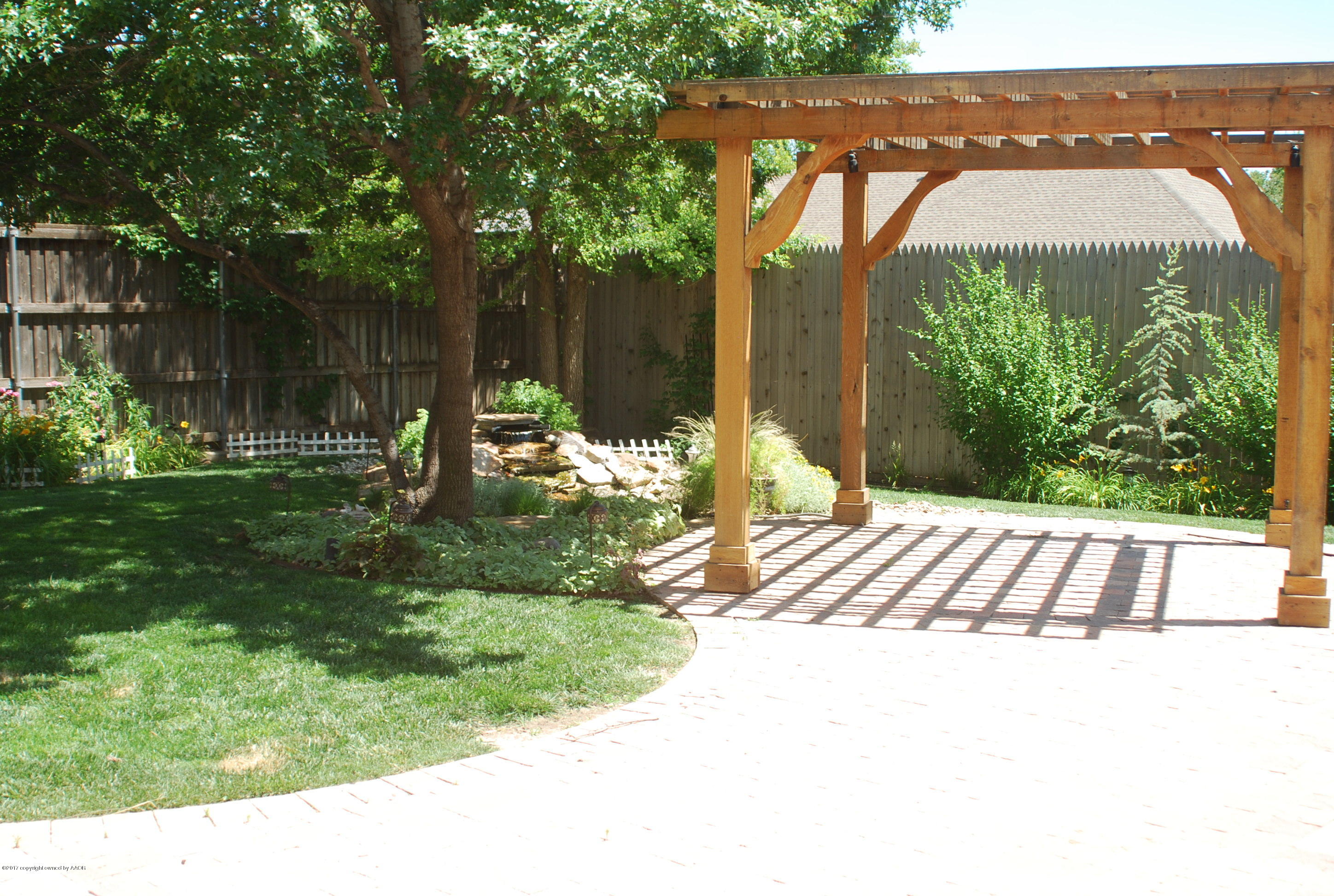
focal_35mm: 42
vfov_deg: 32.0
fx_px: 1560
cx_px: 667
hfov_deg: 46.3
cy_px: 448
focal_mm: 28
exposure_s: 1/200
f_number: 5
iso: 100
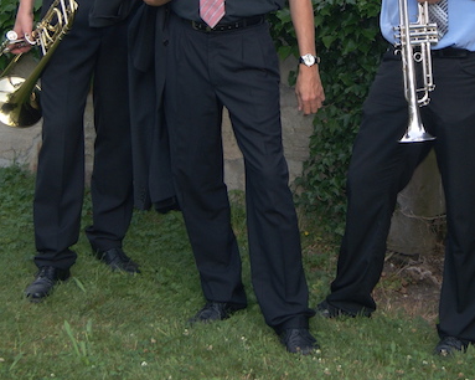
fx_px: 1588
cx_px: 345
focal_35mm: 113
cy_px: 24
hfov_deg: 16.9
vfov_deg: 13.5
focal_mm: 30
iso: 125
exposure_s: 1/125
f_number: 4.5
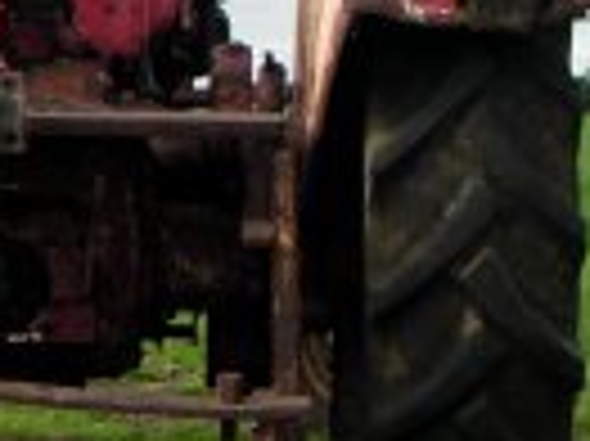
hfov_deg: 14.9
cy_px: 130
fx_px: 2180
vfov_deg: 11.5
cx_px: -126
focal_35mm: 128
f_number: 2.9
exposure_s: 1/350
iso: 50
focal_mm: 6.6
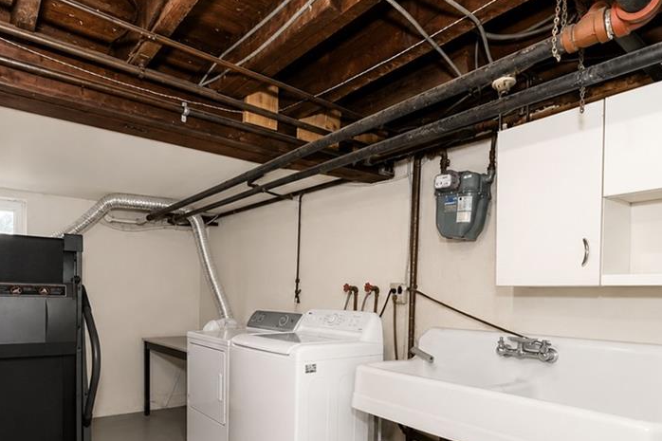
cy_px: 304
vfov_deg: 55.6
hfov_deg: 78.4
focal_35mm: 22
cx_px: 302
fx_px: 404
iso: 2000
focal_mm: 10
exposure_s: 1/60
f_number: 7.1
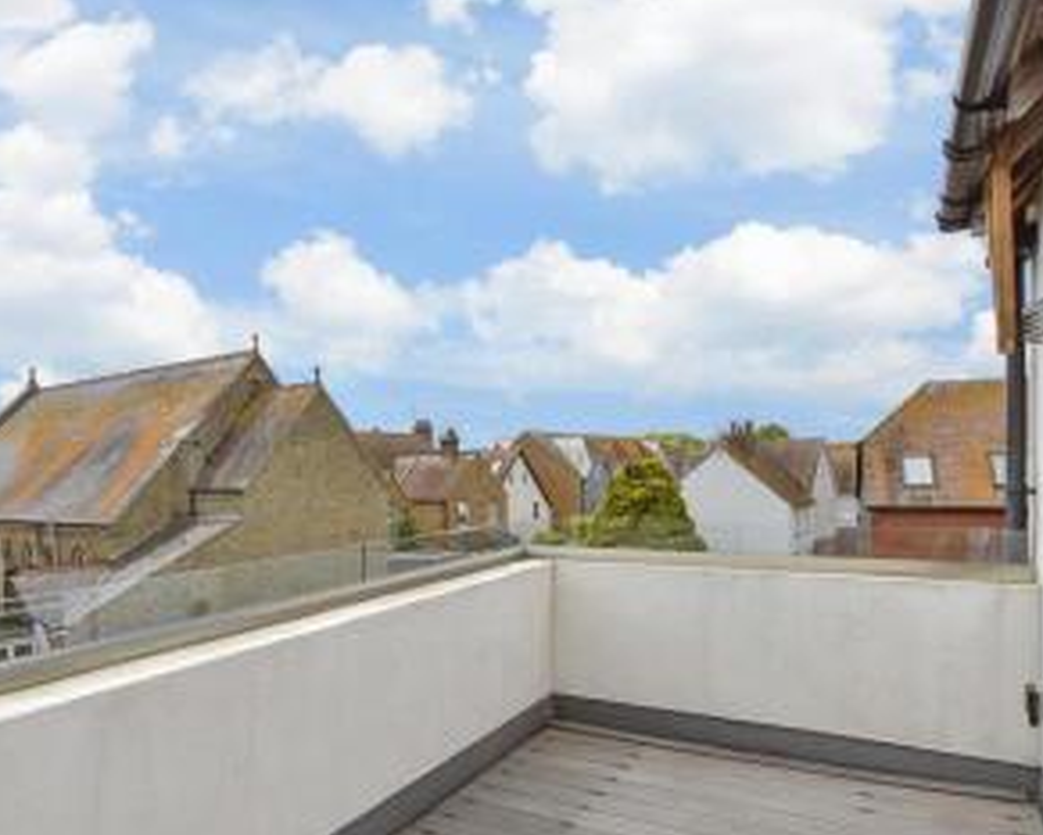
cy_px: 493
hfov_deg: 72.1
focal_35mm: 23
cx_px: 437
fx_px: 710
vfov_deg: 60.5
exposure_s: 1/400
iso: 160
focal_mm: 10
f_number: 6.3
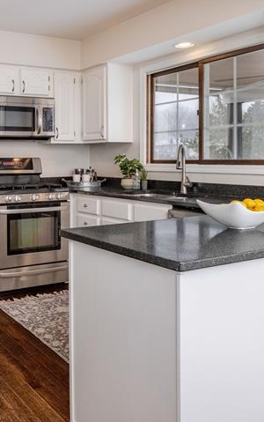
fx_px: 425
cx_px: 28
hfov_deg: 32.8
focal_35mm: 37
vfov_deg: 52.1
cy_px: 157
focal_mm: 11.5
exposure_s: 1/250
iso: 640
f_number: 7.1
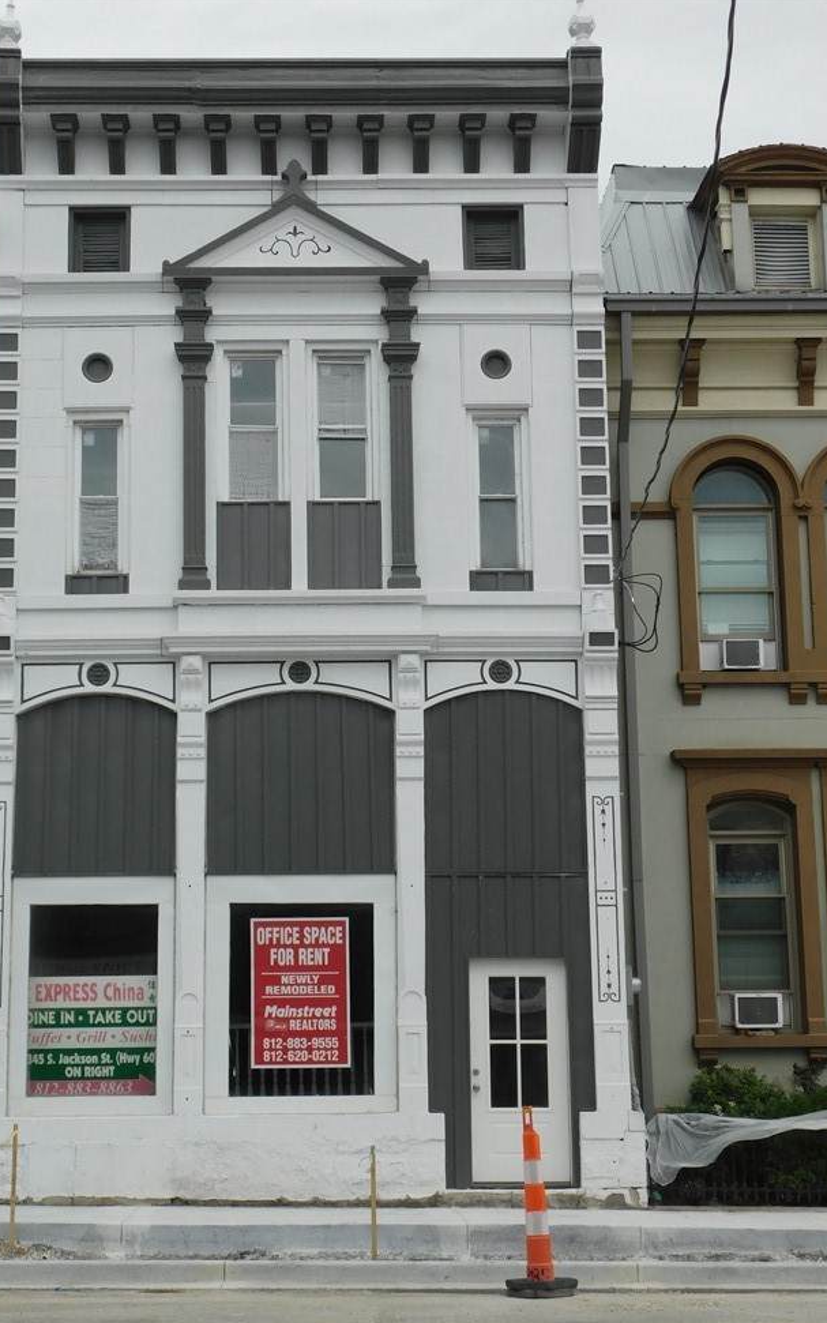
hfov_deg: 22.7
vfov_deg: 35.7
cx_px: 337
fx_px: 2055
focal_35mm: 57
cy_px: 691
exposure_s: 1/1000
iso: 125
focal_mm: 9
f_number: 3.8
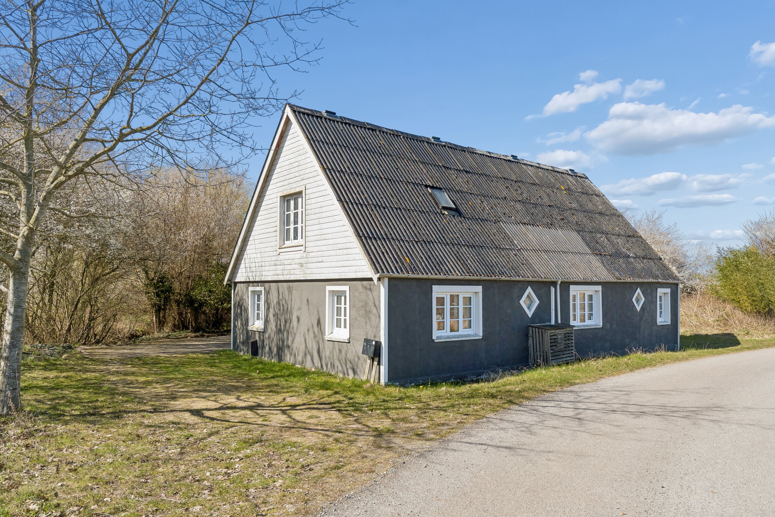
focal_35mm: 26
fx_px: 565
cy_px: 258
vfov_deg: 49.1
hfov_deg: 68.9
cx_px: 388
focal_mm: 17.5
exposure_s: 1/800
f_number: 8
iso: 250
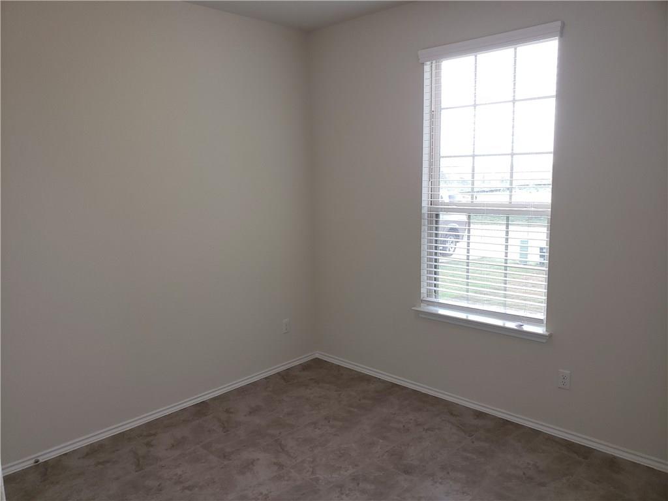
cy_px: 250
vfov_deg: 53.1
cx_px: 334
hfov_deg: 67.3
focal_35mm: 26
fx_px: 502
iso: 64
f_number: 2.4
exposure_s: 1/60
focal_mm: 4.3
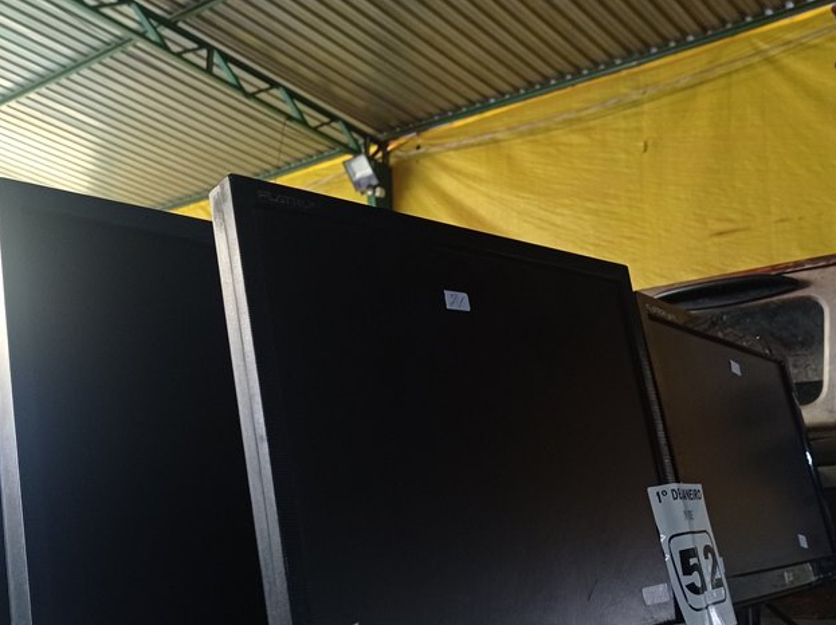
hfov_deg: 41.2
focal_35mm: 46
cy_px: 431
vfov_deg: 31.2
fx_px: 1110
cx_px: 384
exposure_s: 1/60
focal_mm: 4.7
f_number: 1.79
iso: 252
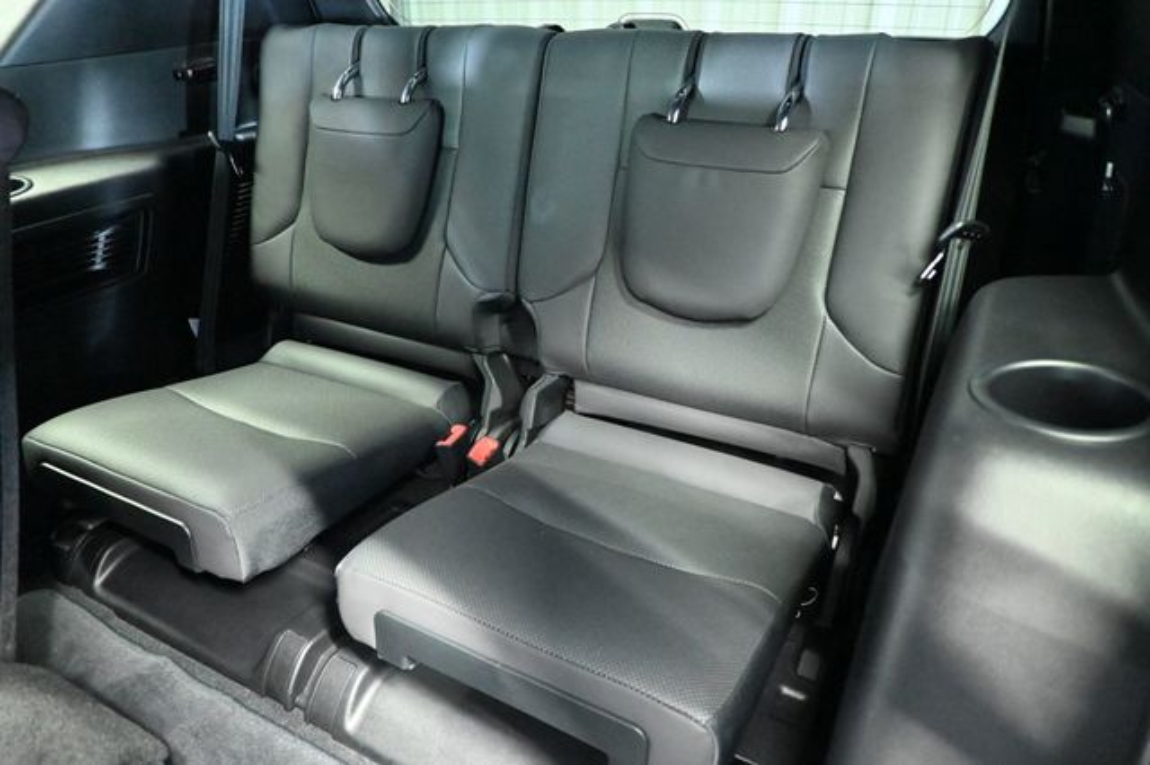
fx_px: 766
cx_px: 575
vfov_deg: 53.1
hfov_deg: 73.8
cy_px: 382
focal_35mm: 24
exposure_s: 1/6
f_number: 3.5
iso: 12800
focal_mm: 16
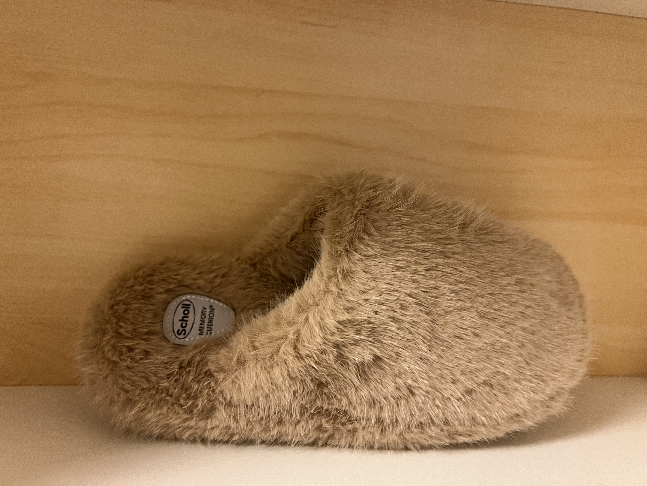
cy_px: 243
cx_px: 324
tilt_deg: -8.2
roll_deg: -2.0
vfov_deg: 53.1
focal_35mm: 26
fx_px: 486
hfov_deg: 67.3
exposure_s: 1/50
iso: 400
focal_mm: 5.7
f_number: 1.5
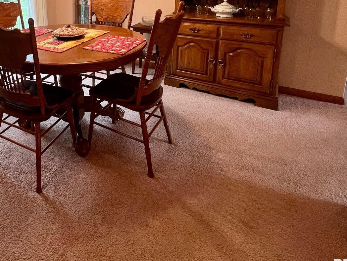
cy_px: 25
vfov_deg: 48.9
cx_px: 50
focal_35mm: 25
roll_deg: +2.5
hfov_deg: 61.2
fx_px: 251
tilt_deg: -11.8
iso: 160
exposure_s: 1/120
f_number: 1.8
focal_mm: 1.57
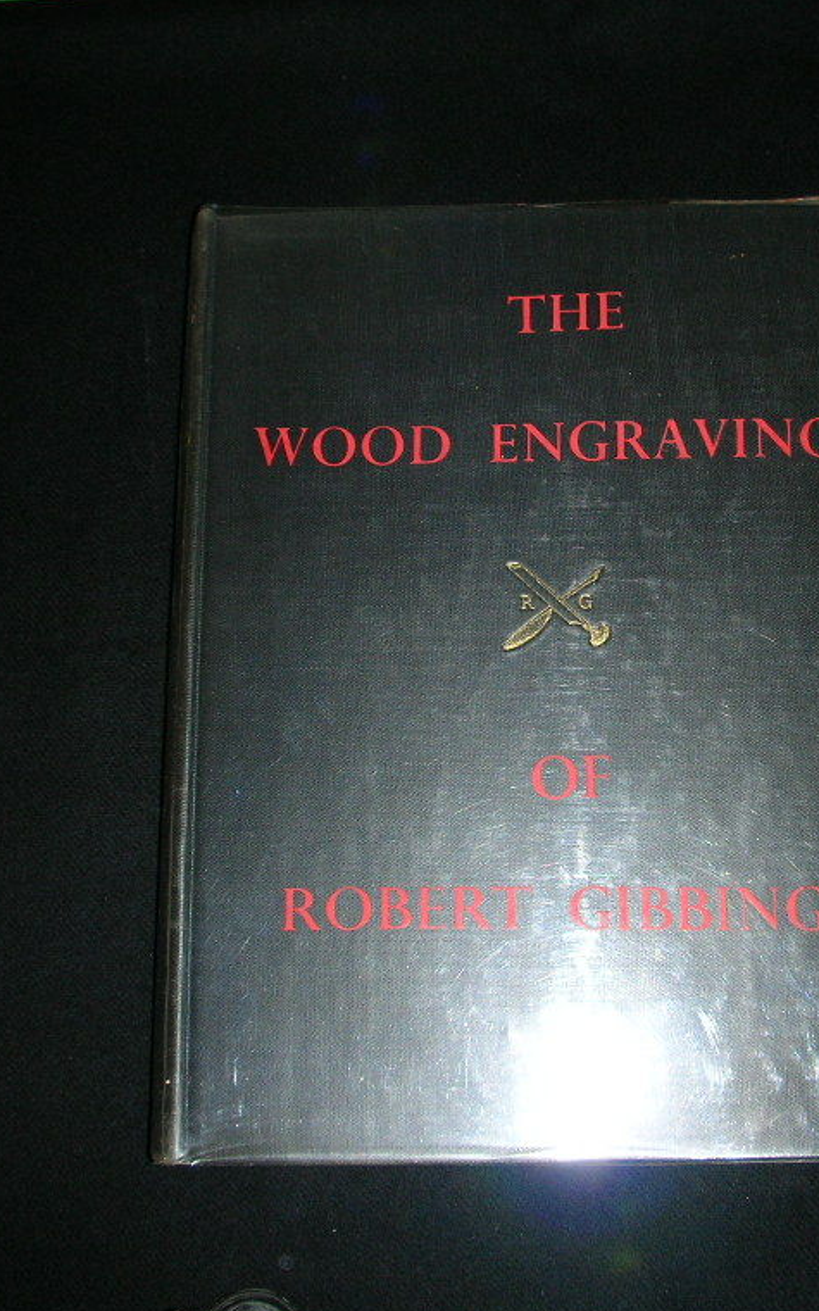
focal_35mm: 50
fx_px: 1786
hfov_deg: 25.8
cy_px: 657
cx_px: 447
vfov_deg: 40.3
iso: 50
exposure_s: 1/60.1
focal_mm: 5.8
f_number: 3
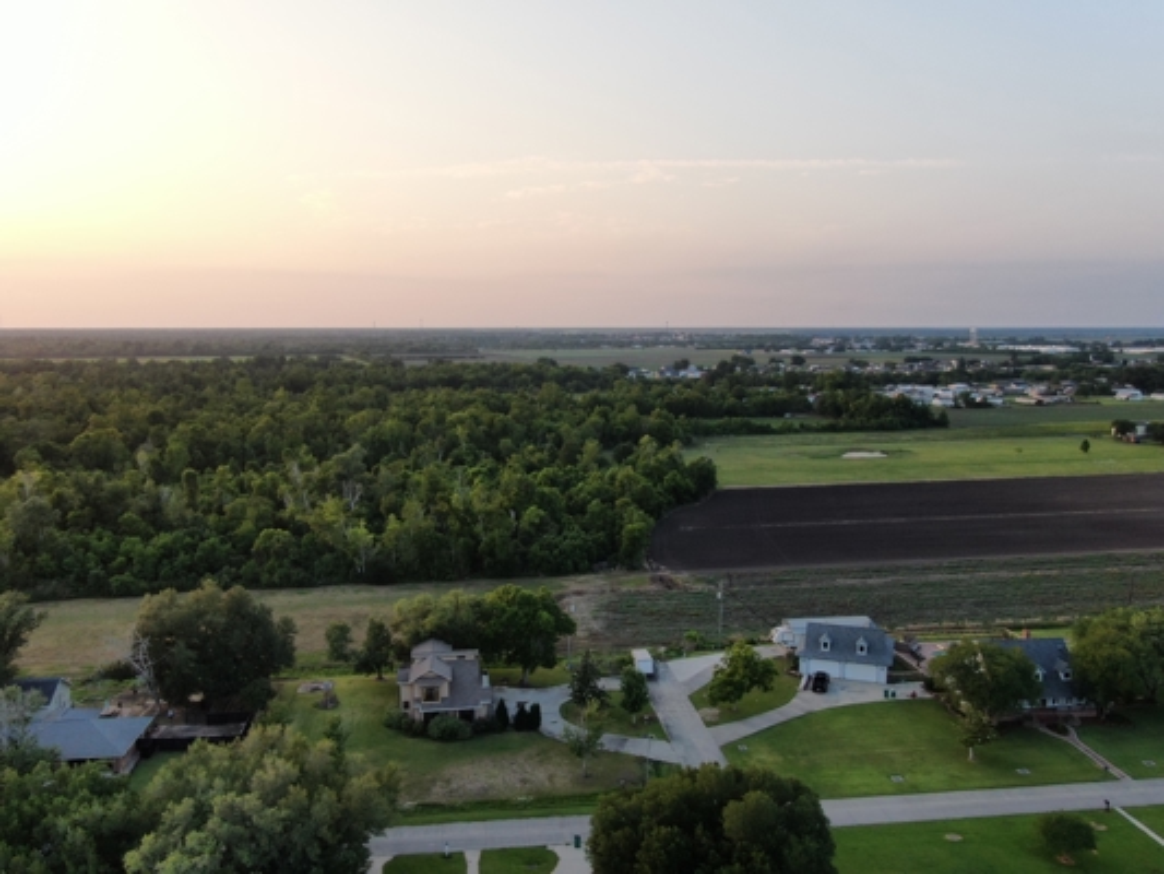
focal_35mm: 29
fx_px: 975
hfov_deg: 61.6
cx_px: 582
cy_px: 437
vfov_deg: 48.2
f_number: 3
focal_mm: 5.11
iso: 100
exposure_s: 1/200
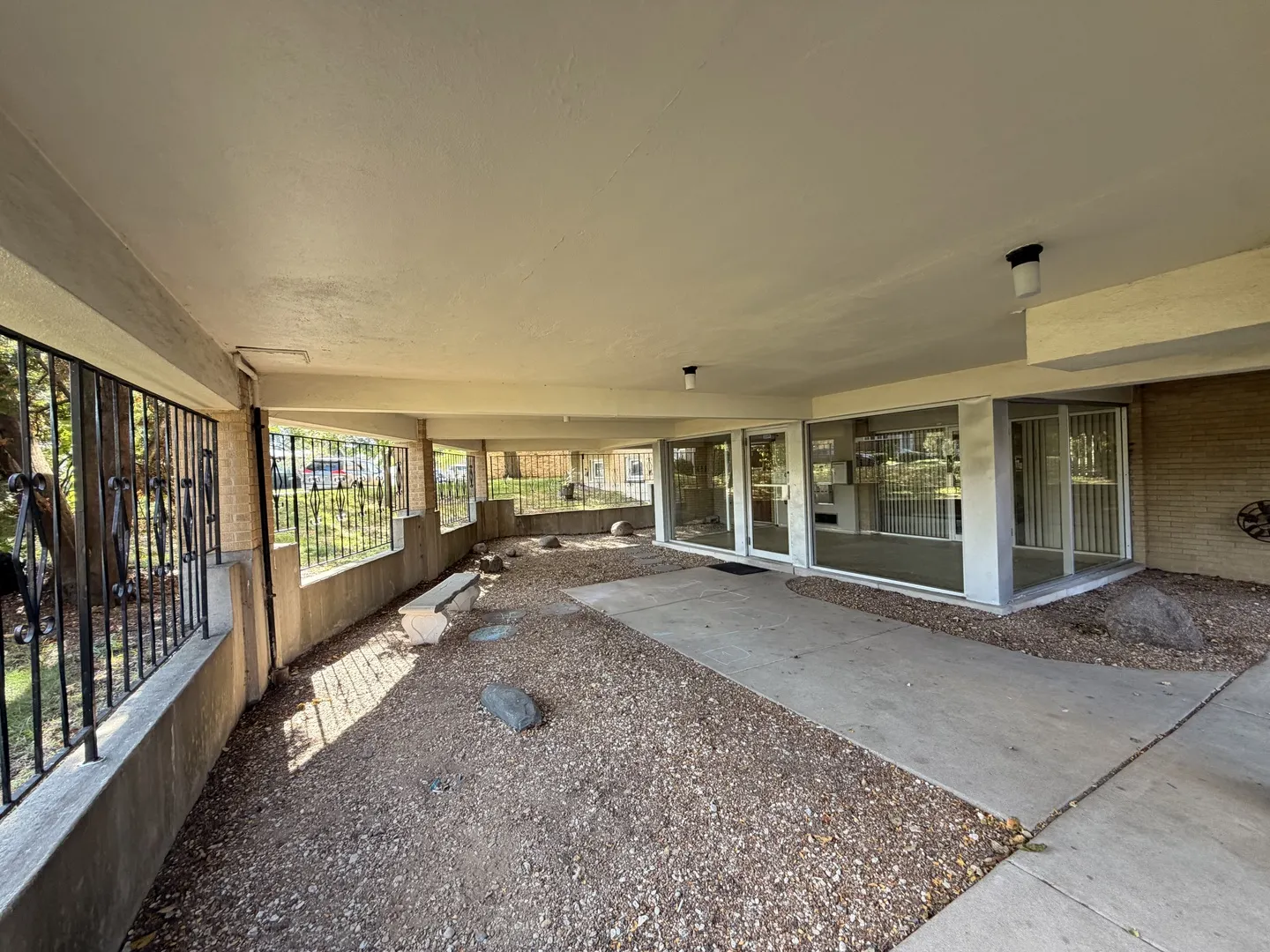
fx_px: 514
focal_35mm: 14
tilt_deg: +0.4
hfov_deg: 102.1
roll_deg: +2.8
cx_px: 635
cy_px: 476
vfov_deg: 85.7
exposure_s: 1/121
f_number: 2.2
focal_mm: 2.22
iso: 125
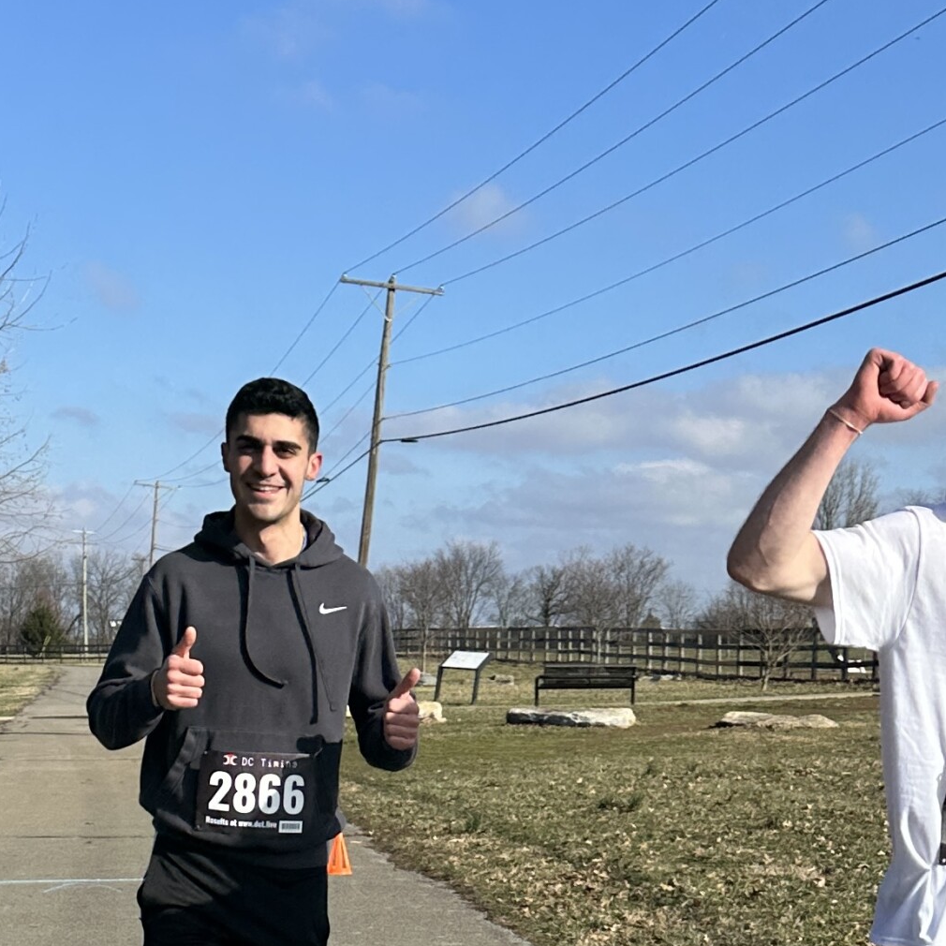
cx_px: 654
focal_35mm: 42
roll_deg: -1.3
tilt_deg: -6.9
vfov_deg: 36.3
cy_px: 932
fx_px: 1299
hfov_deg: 39.4
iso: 80
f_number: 1.78
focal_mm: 6.86
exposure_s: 1/5263
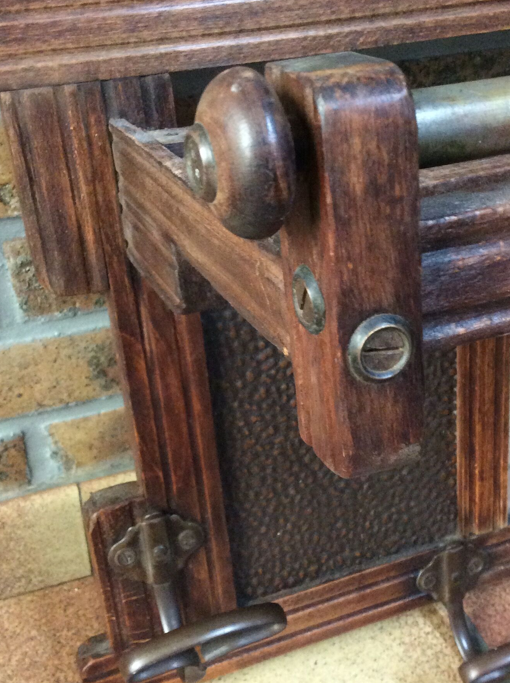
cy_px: 365
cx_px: 303
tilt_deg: -40.6
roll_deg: -3.3
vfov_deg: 40.5
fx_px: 926
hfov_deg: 30.7
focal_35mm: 47
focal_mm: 3.3
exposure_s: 1/20
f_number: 2.4
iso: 250
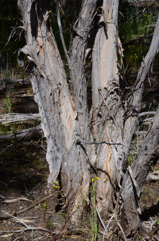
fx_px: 579
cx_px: 80
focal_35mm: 87
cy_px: 120
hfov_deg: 15.6
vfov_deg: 23.4
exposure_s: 1/320
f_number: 29
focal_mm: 58
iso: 640
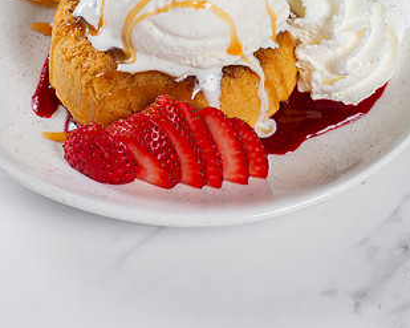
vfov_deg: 13.0
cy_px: 47
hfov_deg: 16.3
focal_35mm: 118
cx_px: 196
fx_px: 1431
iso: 200
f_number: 9
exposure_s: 1/250
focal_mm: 50
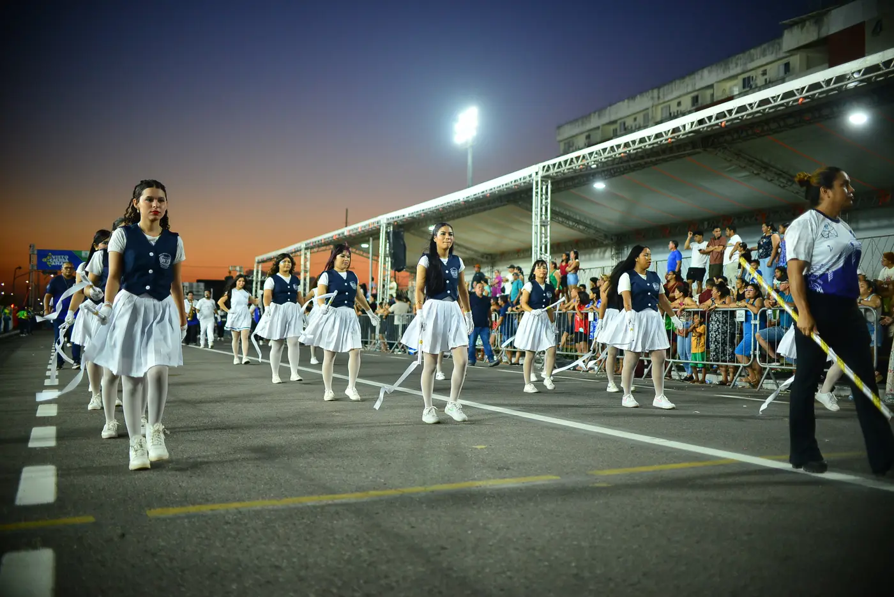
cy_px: 298
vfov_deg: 37.9
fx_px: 870
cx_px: 447
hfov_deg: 54.4
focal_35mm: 35
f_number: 1.8
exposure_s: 1/250
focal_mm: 35
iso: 800
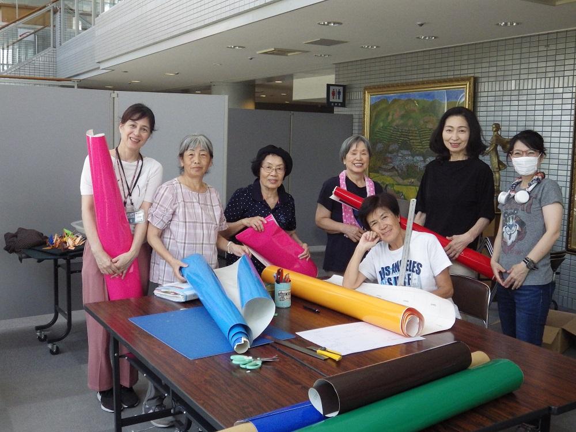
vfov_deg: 35.1
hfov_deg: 45.8
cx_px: 288
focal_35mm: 41
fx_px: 682
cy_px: 216
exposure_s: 1/50
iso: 500
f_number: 3.6
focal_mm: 7.4
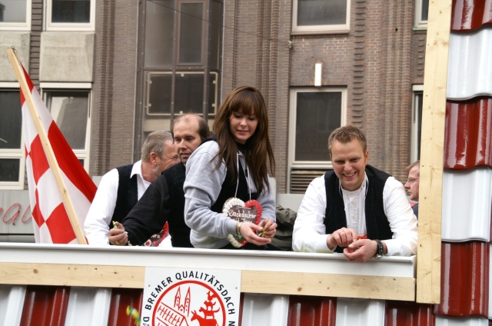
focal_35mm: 75
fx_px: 1023
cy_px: 163
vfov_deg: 18.1
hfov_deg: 27.0
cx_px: 246
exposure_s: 1/200
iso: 200
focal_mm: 50
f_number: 5.6
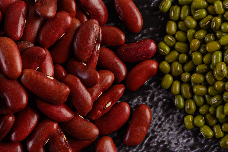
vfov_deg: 6.9
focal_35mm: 195
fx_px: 1234
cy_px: -74
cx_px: 266
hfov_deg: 10.4
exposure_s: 1/125
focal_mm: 60
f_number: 8
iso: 100
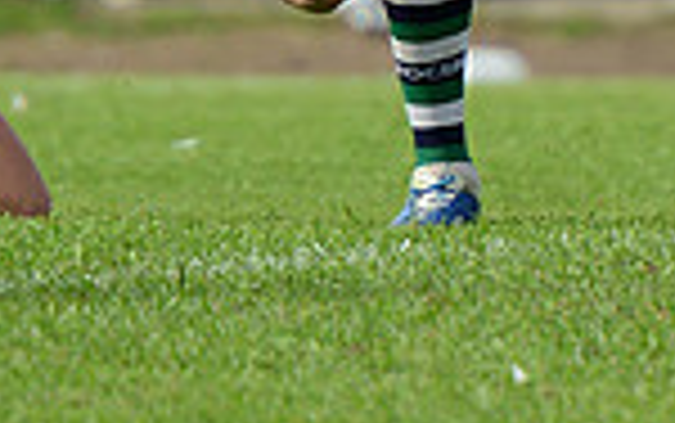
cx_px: 360
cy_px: -412
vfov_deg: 1.2
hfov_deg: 2.0
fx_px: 19551
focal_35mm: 1062
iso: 400
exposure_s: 1/1000
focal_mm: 270
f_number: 4
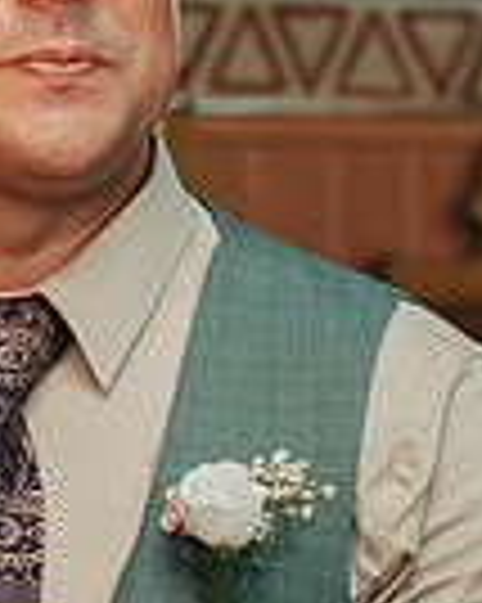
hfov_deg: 5.9
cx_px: 995
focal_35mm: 254
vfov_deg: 7.6
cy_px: 474
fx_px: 4534
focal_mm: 39
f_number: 2.8
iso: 1250
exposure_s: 1/160
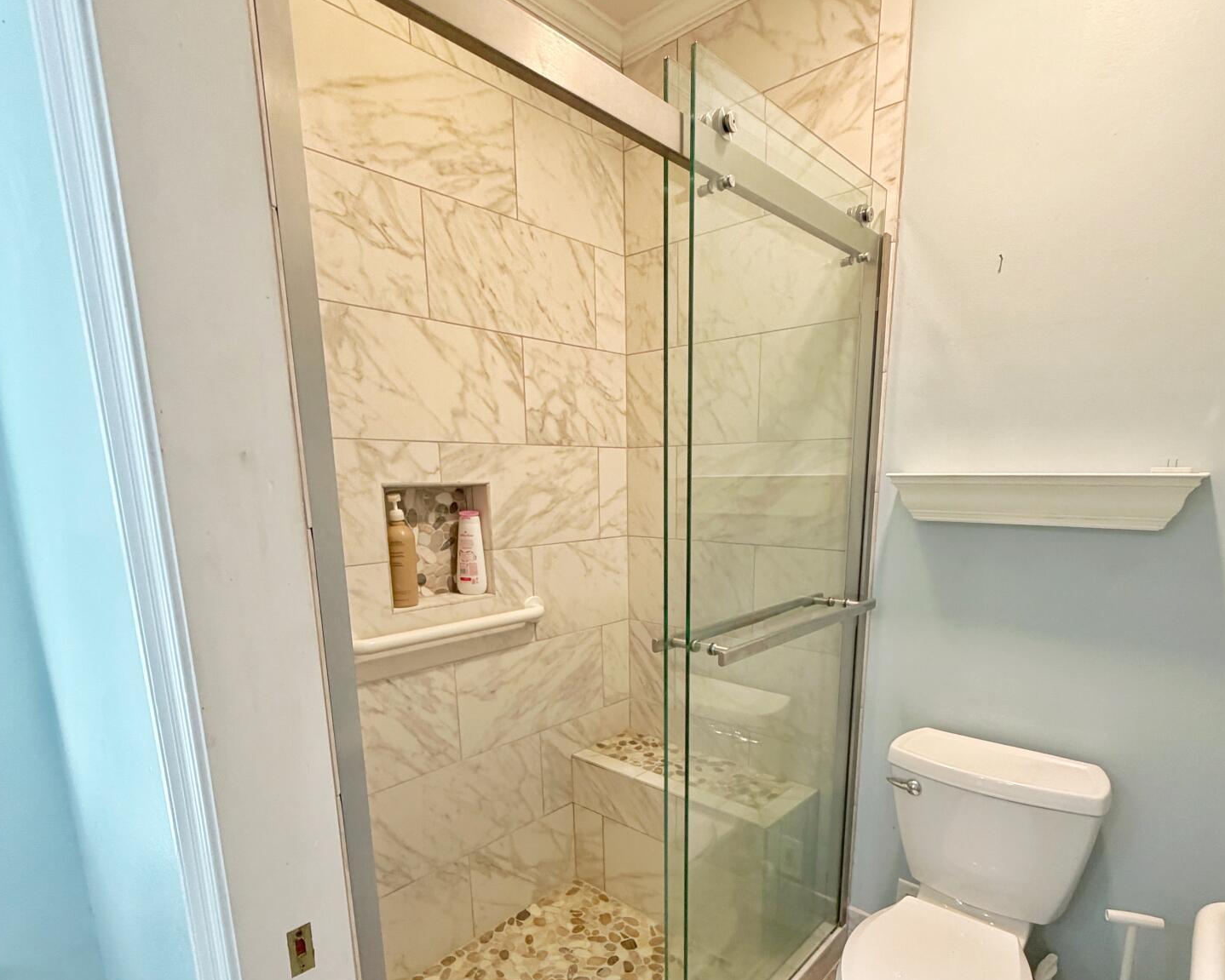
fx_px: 689
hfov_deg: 83.2
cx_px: 632
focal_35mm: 19
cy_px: 631
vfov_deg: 69.4
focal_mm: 2.22
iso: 250
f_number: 2.2
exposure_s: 1/60
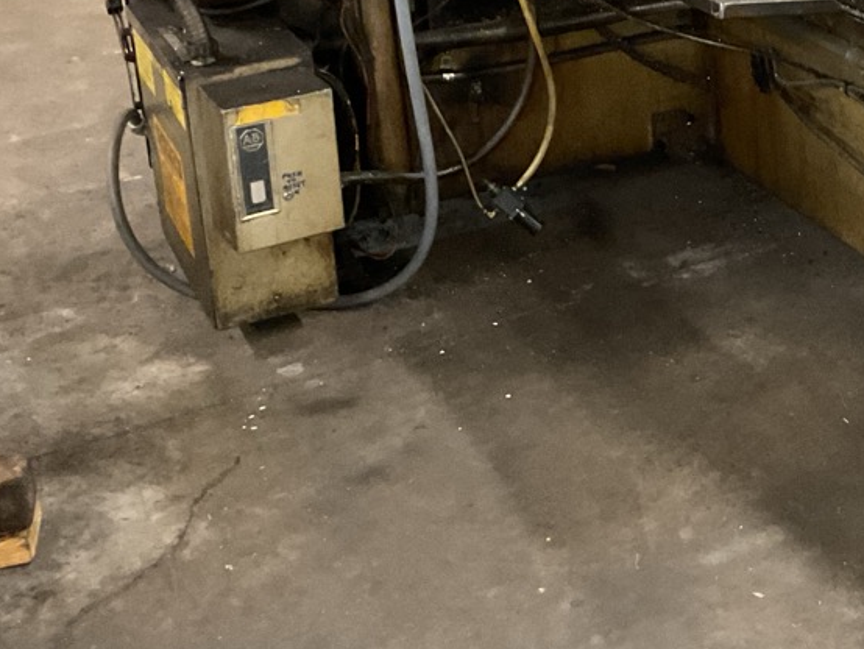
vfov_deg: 21.3
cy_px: 27
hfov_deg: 27.5
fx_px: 1673
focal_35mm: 67
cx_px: 844
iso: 500
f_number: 1.8
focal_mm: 3
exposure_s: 1/30
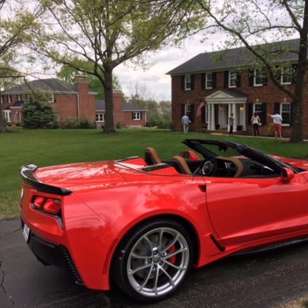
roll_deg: +0.3
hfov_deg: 46.8
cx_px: 193
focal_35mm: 35
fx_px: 352
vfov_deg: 47.2
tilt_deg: -5.9
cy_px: 152
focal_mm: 4.15
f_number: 2.2
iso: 25
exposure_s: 1/493
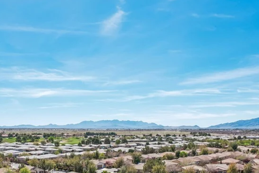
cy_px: 140
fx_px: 295
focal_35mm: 41
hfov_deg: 47.3
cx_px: 114
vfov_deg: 31.7
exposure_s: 1/2000
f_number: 2.8
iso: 130
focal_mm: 8.4
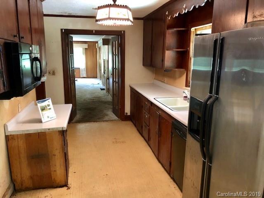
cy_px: 99
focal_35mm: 28
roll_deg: +0.4
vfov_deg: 49.7
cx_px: 132
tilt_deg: -10.1
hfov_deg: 63.4
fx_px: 214
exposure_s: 1/6
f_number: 1.8
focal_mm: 3.99
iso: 100
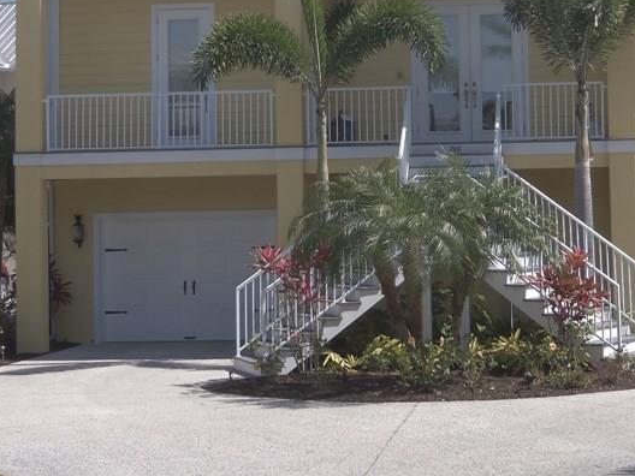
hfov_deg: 20.5
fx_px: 1743
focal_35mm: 95
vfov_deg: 15.4
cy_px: 82
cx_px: 473
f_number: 4.6
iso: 64
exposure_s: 1/320
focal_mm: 8.7
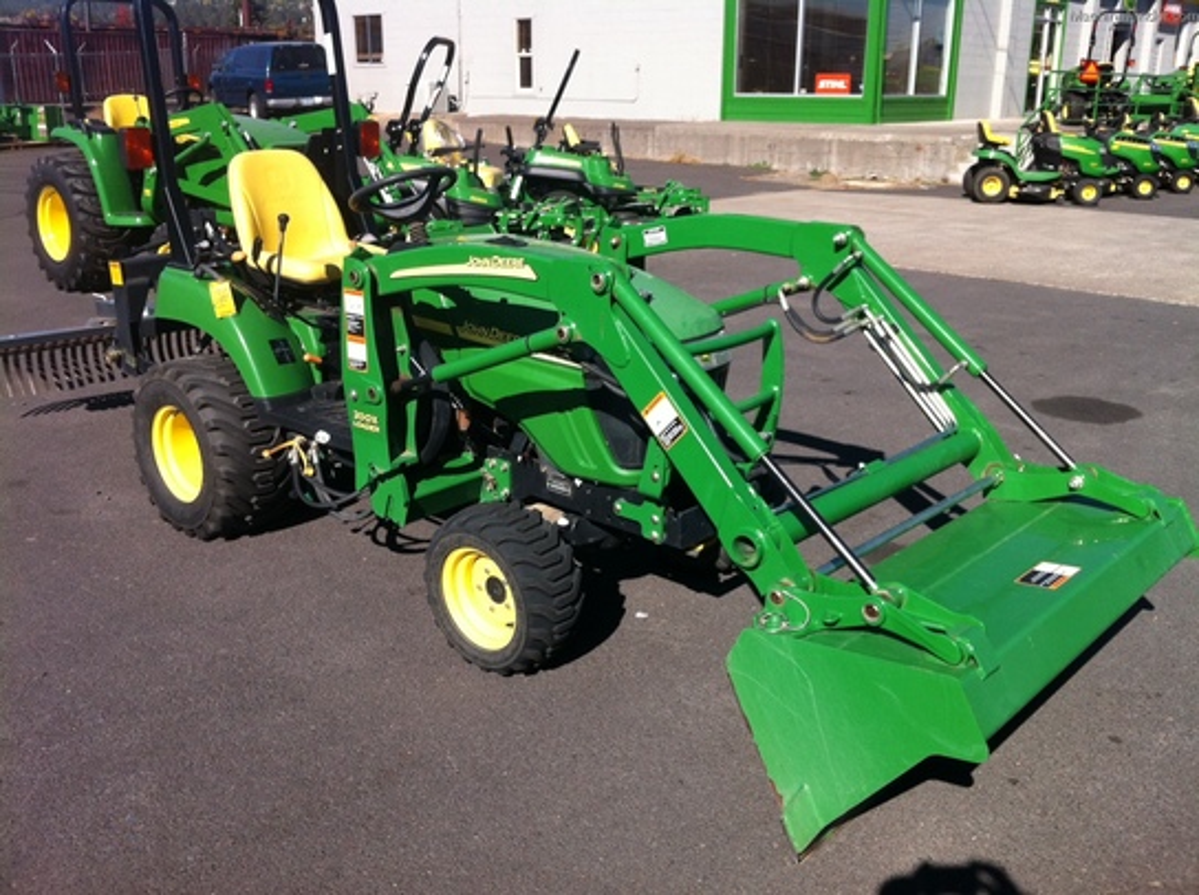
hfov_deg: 52.7
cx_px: 600
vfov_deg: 40.6
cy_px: 448
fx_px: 1210
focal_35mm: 35
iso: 80
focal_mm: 3.85
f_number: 2.8
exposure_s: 1/1117
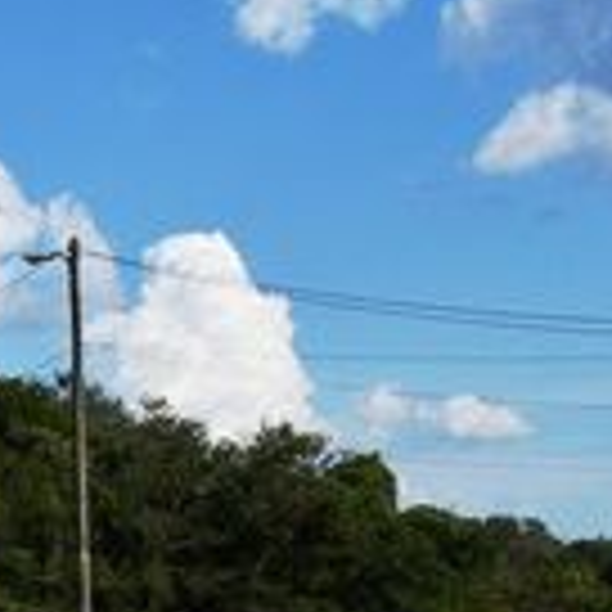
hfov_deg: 13.9
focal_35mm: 108
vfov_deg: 15.9
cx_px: -572
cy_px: 565
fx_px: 2160
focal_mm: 18
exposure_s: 1/320
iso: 100
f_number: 9
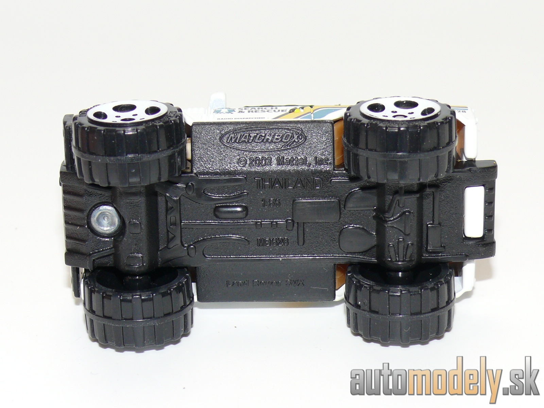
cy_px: 204
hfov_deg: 17.6
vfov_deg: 13.2
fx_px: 1760
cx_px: 272
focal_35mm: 112
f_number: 4
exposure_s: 1/30
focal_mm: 14.1
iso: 100
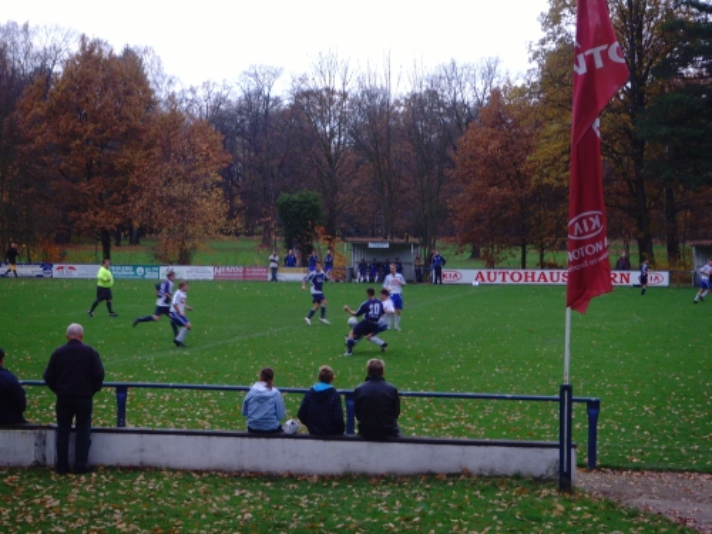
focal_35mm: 95
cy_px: 267
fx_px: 1954
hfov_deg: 20.7
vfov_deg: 15.6
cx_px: 356
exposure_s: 1/60
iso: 100
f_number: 4.4
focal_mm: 16
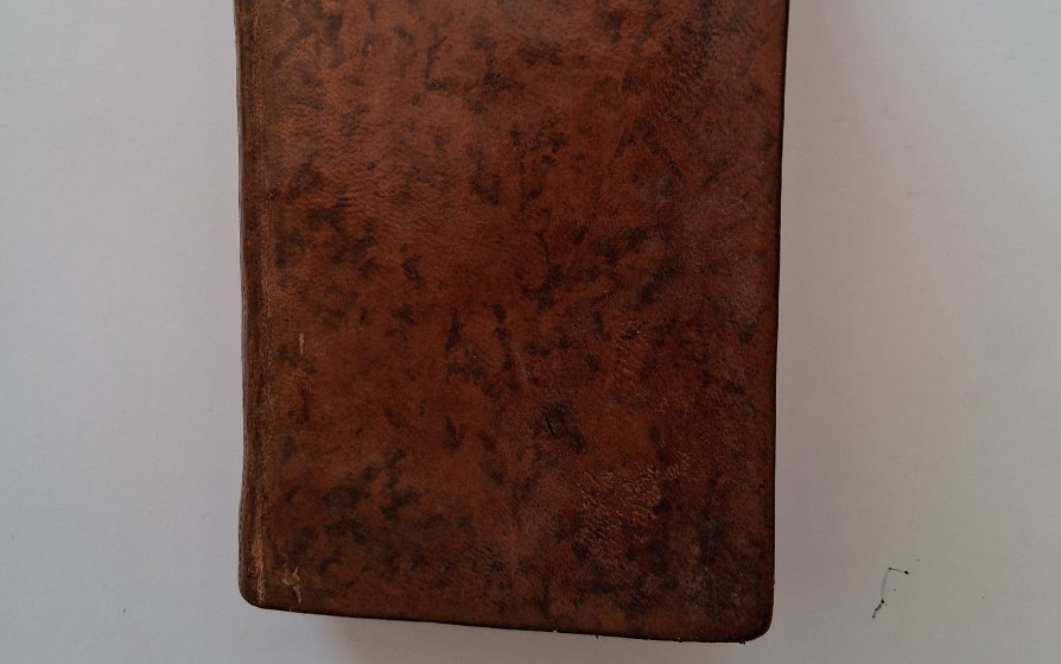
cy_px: 219
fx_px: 1070
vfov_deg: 34.1
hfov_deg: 52.7
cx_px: 533
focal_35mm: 37
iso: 125
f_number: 1.8
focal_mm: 3.98
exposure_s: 1/100
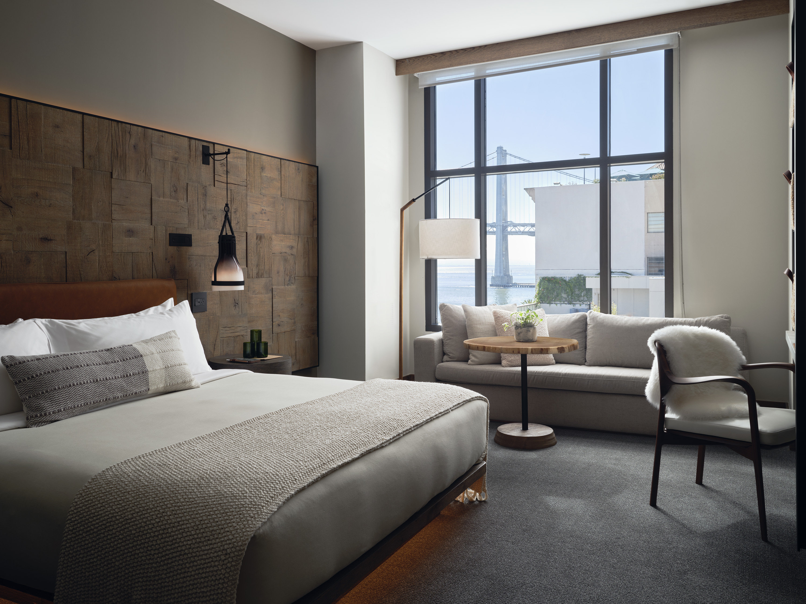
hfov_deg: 61.7
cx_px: 403
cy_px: 302
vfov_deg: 48.2
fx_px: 675
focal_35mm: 29
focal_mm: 36.9
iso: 100
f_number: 16
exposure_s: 1/4
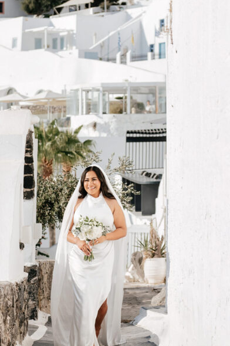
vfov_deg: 15.0
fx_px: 1316
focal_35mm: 137
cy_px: 129
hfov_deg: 10.0
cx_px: 113
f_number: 4
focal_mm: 70
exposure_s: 1/2000
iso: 100
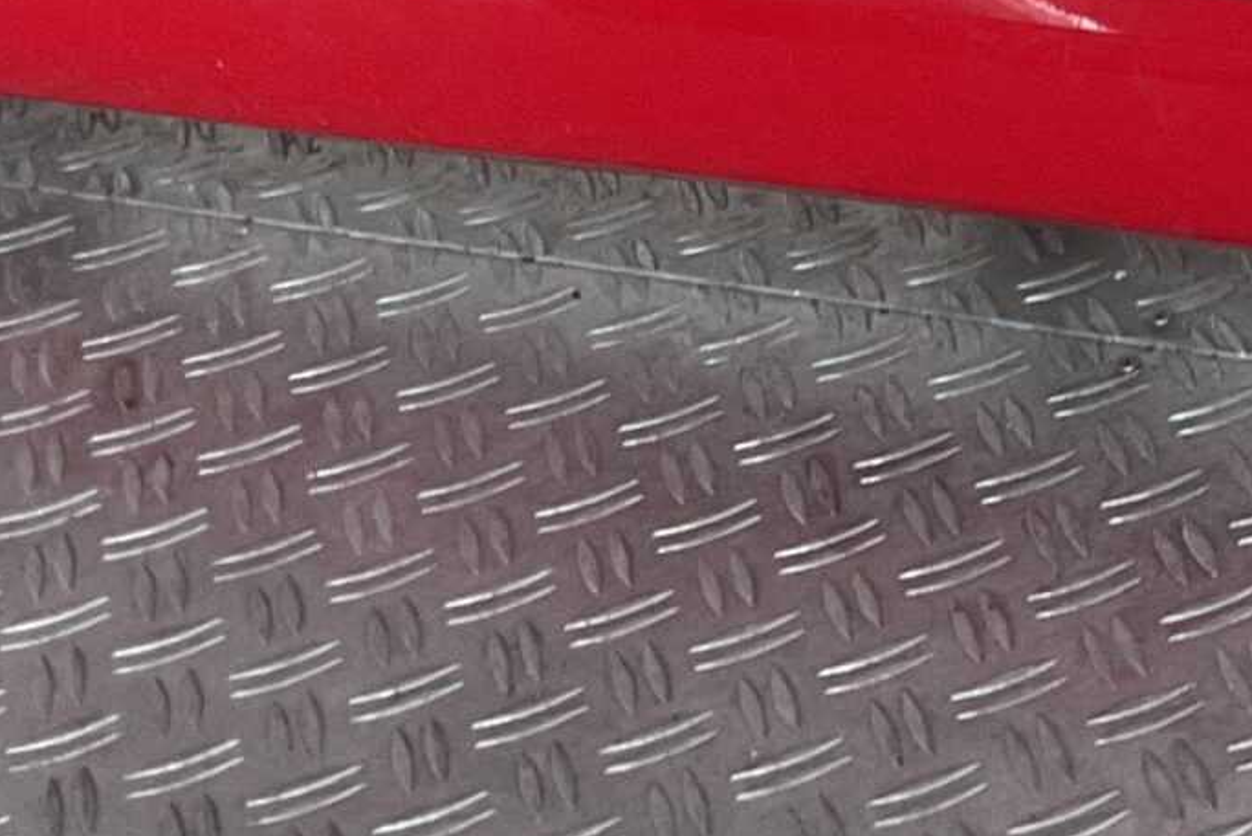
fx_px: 3931
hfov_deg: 17.2
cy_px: -405
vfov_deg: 11.6
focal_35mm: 113
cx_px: 1520
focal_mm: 3
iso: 100
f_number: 1.8
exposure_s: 1/50
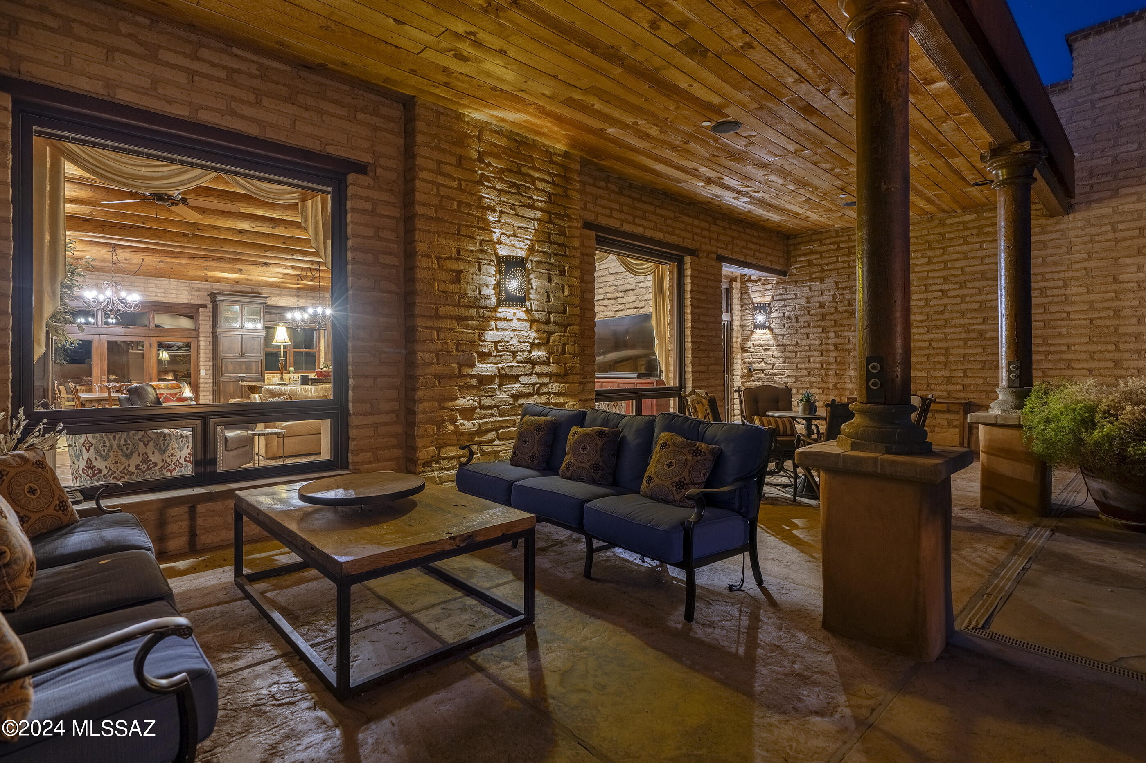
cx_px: 573
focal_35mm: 16
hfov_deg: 96.7
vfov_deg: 73.7
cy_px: 382
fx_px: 509
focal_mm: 16
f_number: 4
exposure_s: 1/3
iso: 200
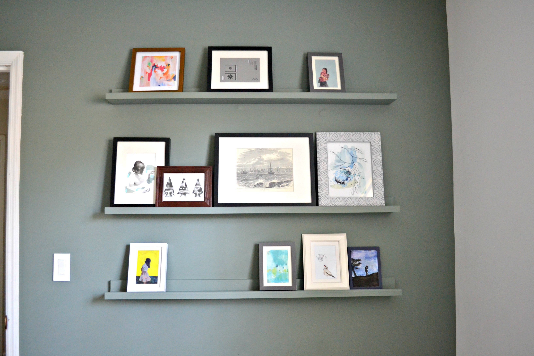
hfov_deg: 61.9
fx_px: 445
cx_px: 267
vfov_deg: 43.6
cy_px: 178
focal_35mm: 30
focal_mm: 20
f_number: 3.8
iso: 1600
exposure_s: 1/30
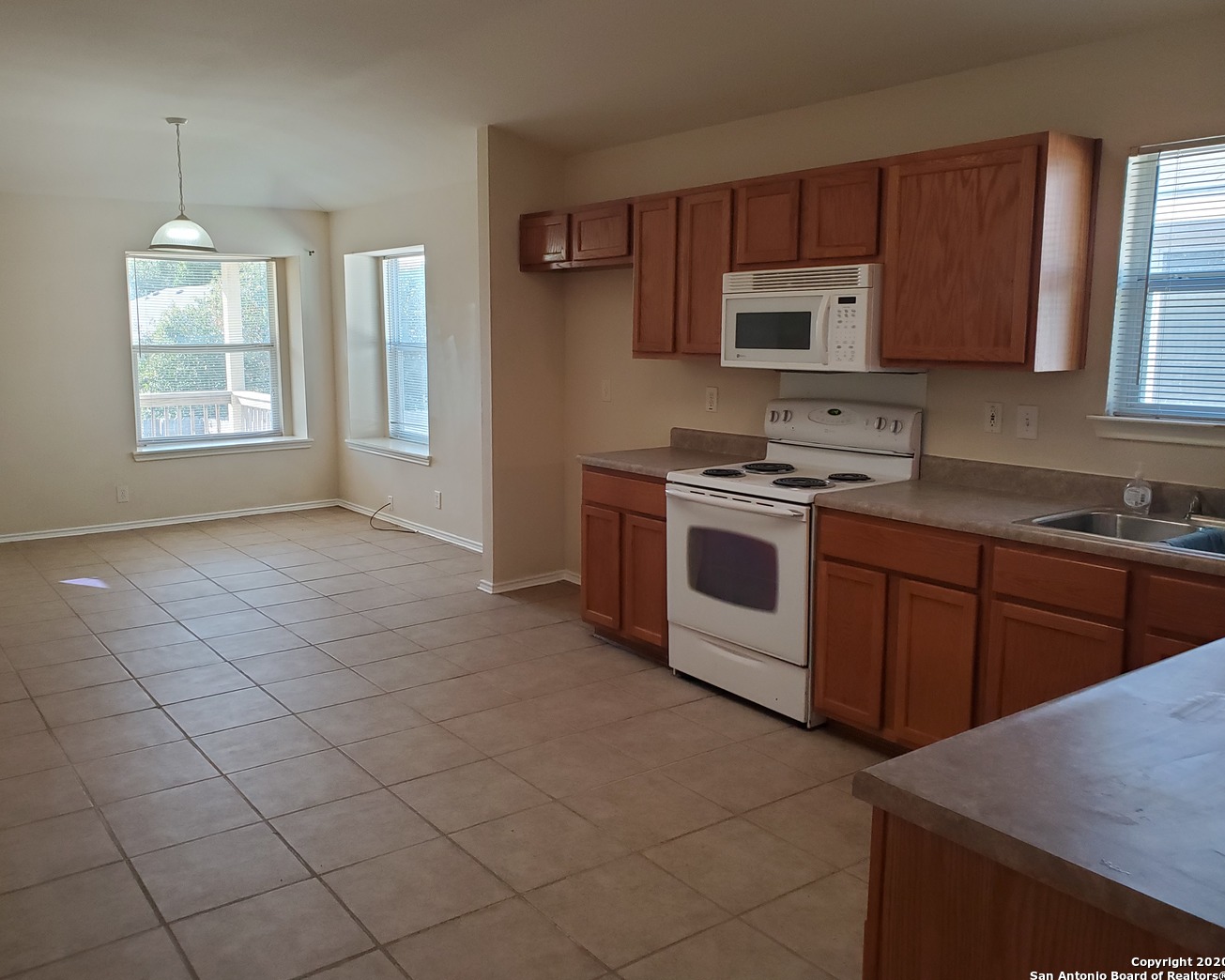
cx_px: 556
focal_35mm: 28
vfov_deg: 51.5
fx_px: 1015
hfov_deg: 62.1
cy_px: 477
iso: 320
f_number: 2.4
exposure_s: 1/120
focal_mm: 4.3
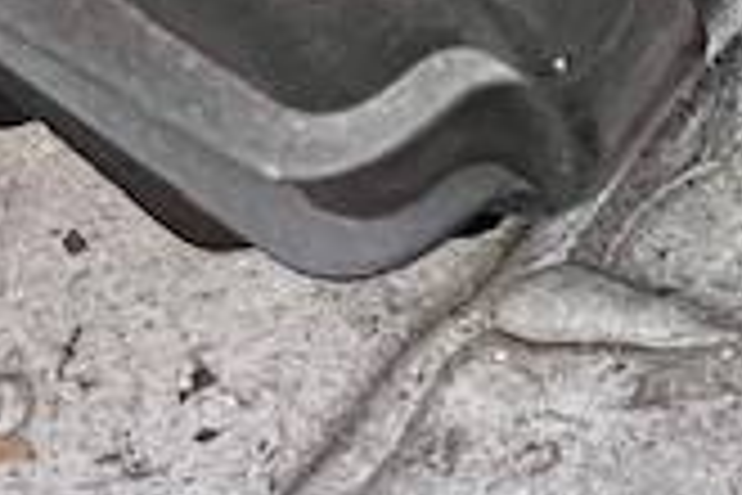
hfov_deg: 8.6
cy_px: -1467
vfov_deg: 5.8
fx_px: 4163
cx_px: 2145
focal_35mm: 202
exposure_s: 1/87
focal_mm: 5.1
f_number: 1.6
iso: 125
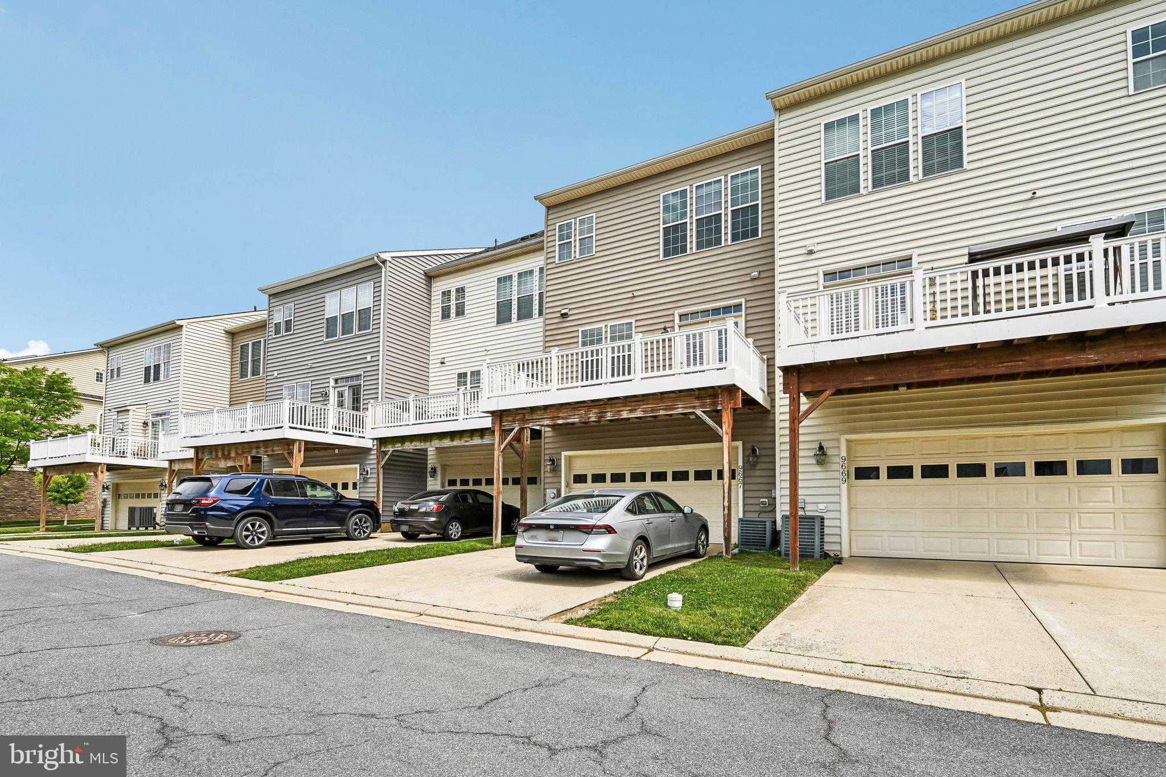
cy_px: 388
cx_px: 583
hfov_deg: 95.0
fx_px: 534
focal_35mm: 16
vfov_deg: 72.0
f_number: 8
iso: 100
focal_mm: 16.5
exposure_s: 1/320
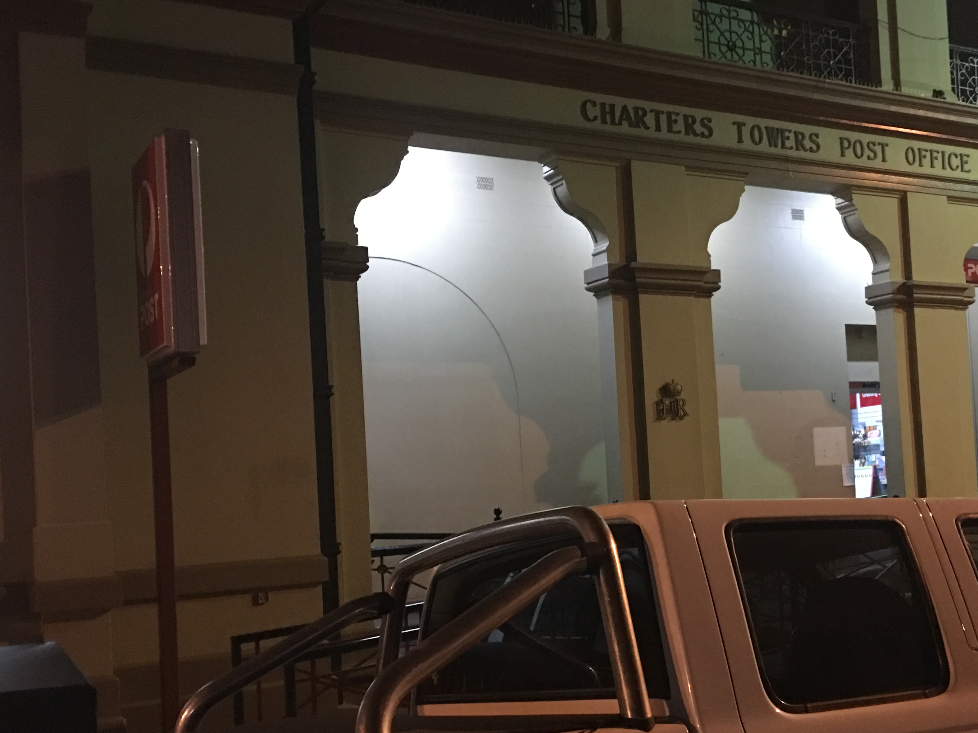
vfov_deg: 33.5
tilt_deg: +3.5
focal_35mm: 43
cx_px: 668
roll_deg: +3.3
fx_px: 1215
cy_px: 443
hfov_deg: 43.1
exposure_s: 1/8
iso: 160
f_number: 2.2
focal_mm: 4.15
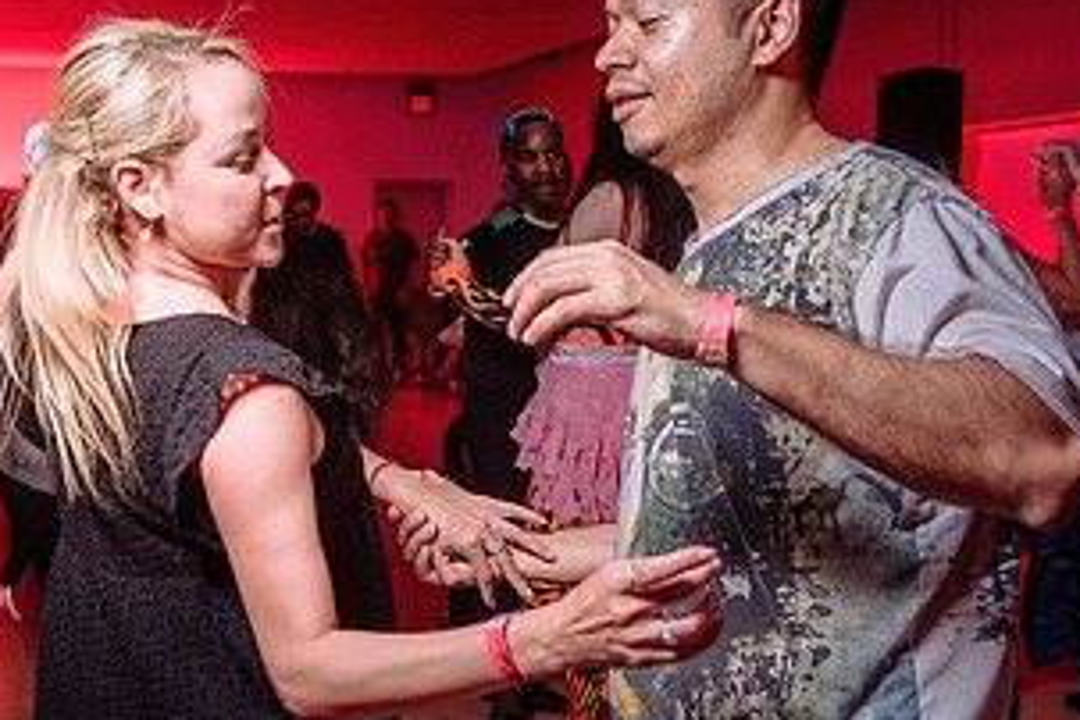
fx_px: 1530
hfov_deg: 37.8
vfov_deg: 26.4
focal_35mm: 51
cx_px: 260
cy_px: 451
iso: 1000
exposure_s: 1/60
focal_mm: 24
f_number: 3.5
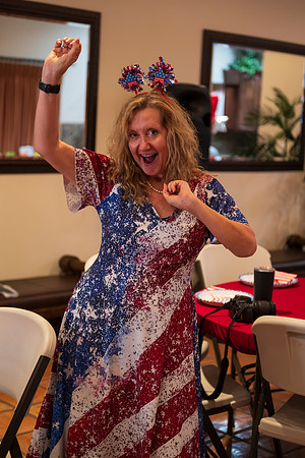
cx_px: 152
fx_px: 839
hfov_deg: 20.6
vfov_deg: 30.5
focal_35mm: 66
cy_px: 229
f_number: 2.8
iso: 2500
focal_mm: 66
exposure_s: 1/100
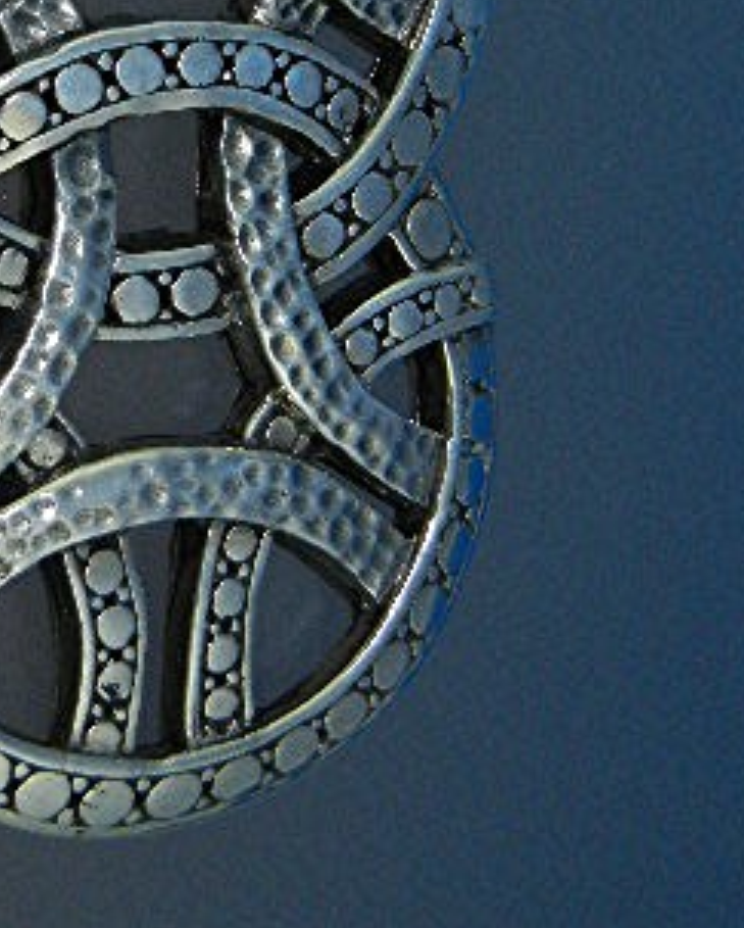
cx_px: 129
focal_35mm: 140
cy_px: 25
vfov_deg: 13.6
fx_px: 3848
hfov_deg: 11.0
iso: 393
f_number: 8.2
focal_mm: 12.2
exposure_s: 1/30
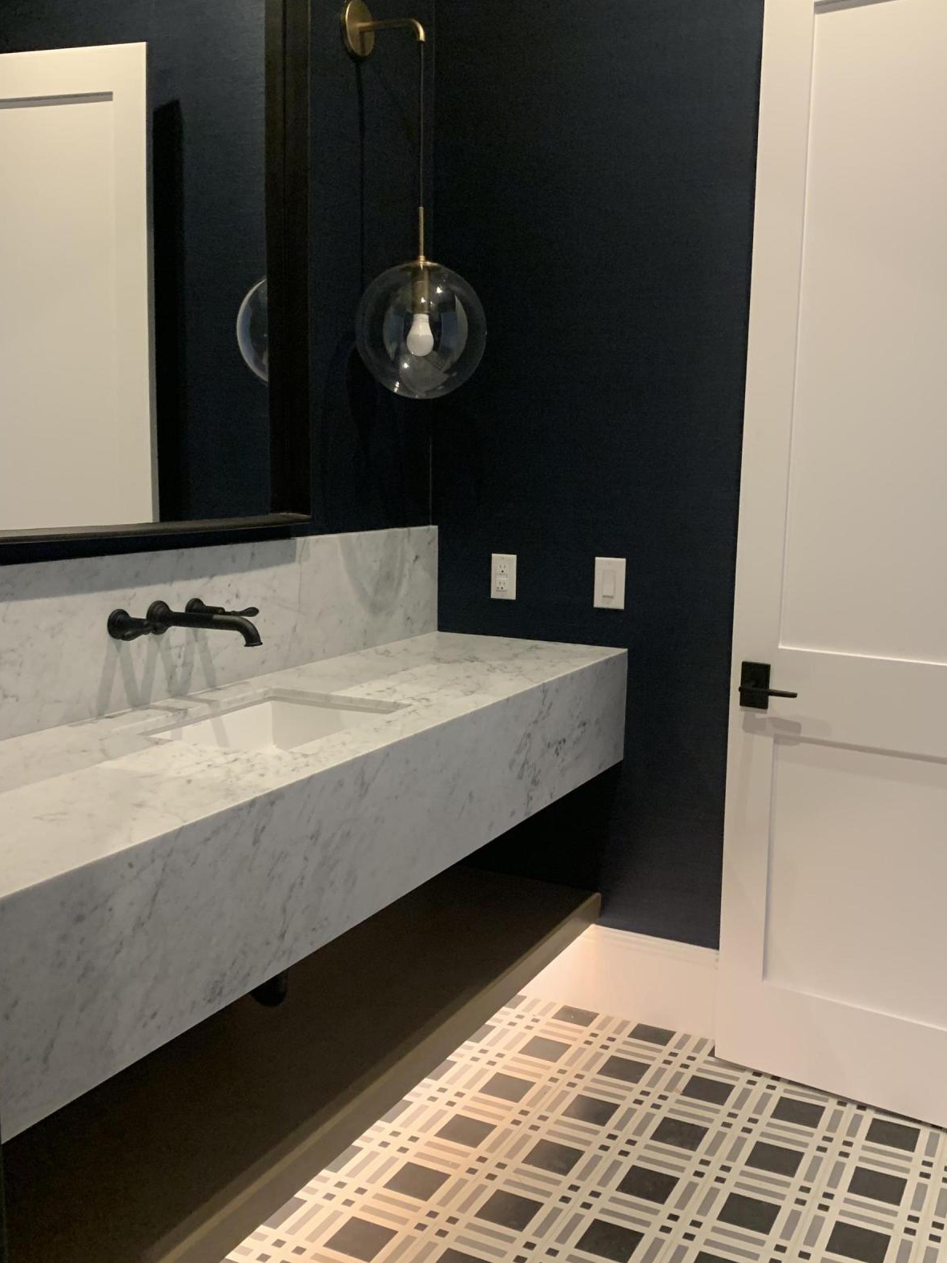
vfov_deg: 55.3
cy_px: 659
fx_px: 1204
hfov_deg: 42.9
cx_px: 506
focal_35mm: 33
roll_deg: -1.0
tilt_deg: -9.8
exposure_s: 1/60
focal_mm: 4.25
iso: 320
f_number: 1.8
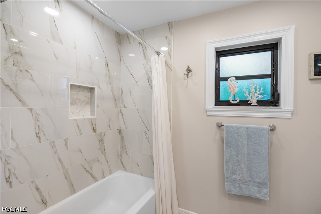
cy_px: 107
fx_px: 143
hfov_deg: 96.7
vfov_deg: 73.7
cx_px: 160
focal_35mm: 16
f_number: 8
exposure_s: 1/50
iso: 400
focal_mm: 16
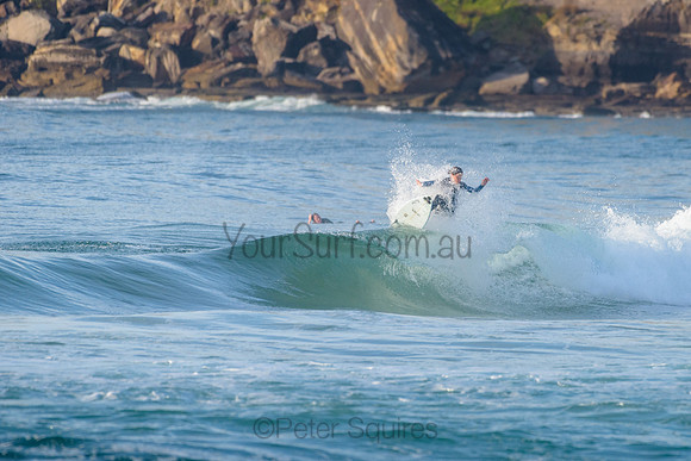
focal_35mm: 613
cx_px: 421
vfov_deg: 2.2
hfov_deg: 3.4
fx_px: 11771
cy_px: 211
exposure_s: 1/2000
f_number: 5.6
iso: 560
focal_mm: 500
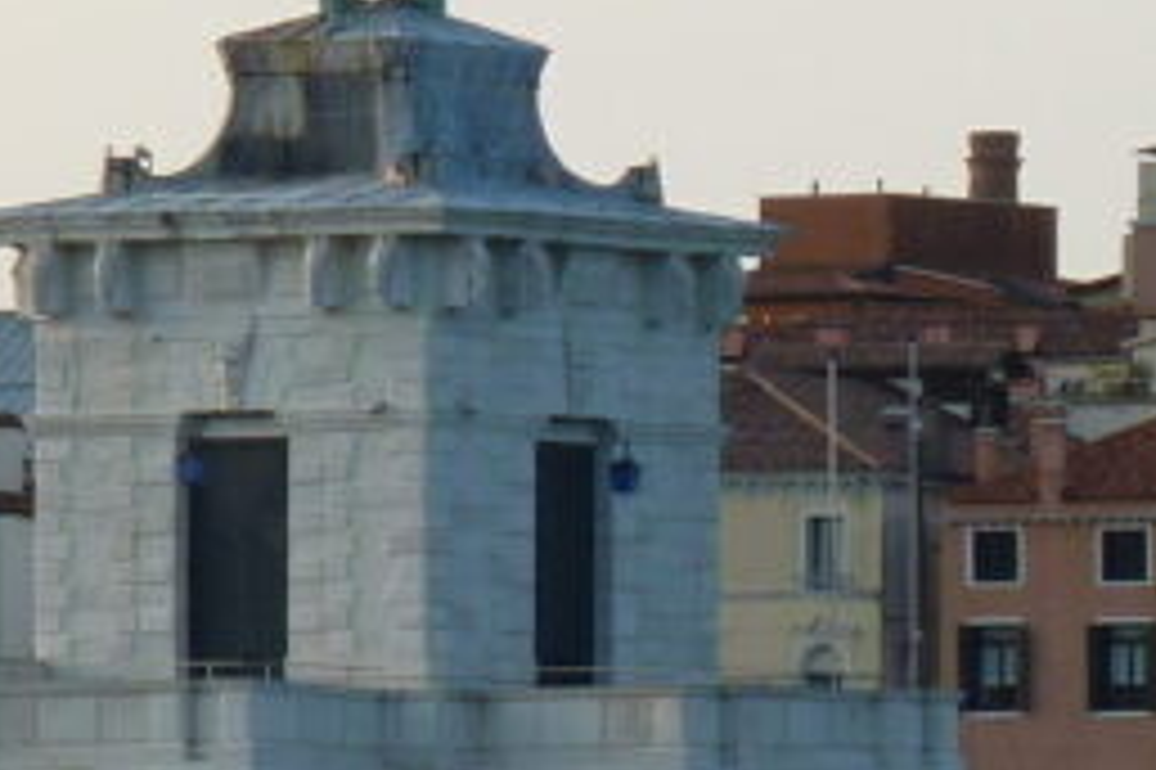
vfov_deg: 2.8
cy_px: 558
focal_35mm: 493
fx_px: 15820
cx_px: 418
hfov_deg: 4.2
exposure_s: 1/200
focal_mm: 19.5
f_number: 4.4
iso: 80
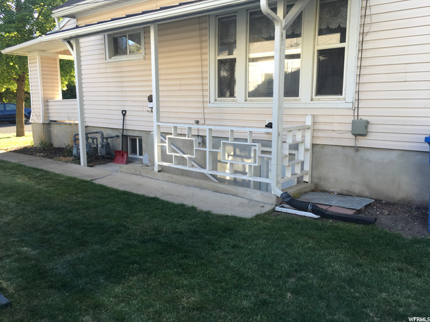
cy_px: 161
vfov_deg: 48.2
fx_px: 360
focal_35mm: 29
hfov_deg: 61.7
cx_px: 215
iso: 25
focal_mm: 4.15
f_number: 2.2
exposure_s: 1/120
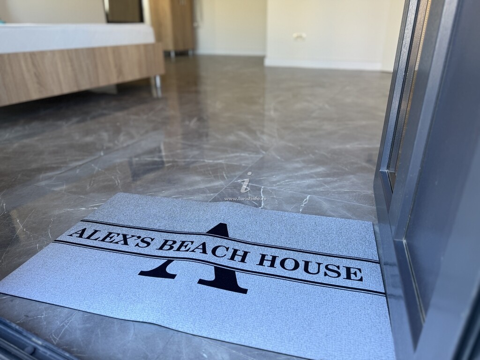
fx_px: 333
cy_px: 180
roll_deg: +0.4
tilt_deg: -24.3
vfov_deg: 56.8
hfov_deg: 71.6
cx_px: 240
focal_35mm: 24
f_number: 1.78
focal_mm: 6.76
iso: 100
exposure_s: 1/121
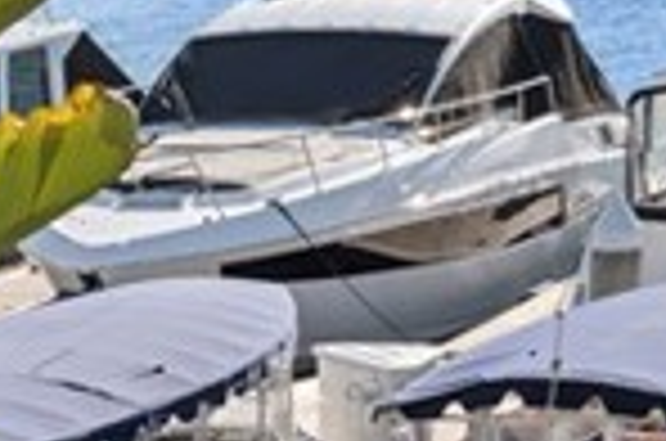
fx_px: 3710
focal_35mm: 201
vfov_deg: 6.6
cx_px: 1809
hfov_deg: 8.9
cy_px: -362
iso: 80
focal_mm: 29
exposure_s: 1/125
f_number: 9
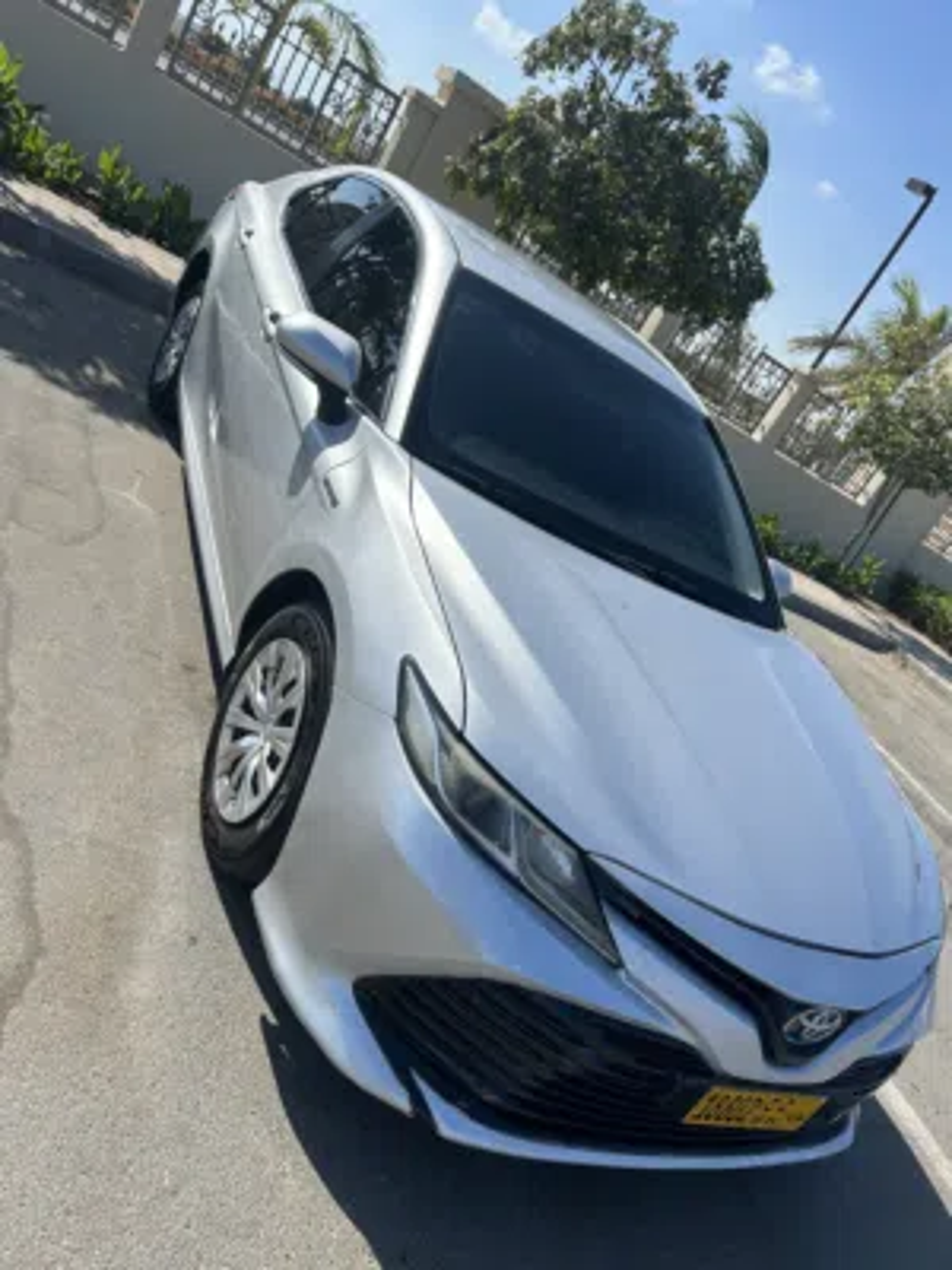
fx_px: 953
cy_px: 635
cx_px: 476
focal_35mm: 26
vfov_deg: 67.3
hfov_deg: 53.1
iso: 50
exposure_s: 1/4831
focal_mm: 5.7
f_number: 1.5
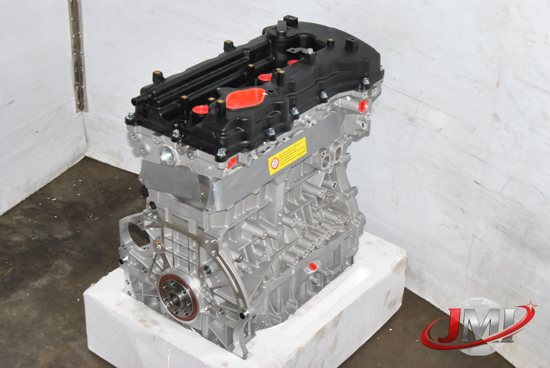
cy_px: 184
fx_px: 918
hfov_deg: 33.4
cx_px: 275
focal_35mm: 60
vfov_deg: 22.7
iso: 800
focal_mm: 40
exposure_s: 1/200
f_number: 14
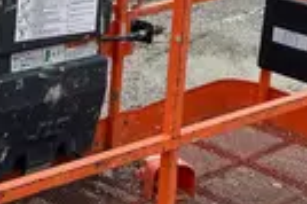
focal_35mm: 111
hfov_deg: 17.1
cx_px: -119
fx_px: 945
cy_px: -45
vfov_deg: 12.0
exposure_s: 1/1984
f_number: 1.6
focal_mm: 4.2
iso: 32
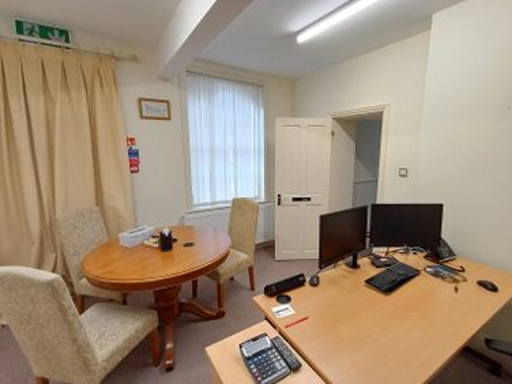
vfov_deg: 74.7
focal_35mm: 17
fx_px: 251
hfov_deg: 90.9
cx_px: 271
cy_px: 195
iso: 100
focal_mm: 1.64
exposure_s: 1/50
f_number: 2.2
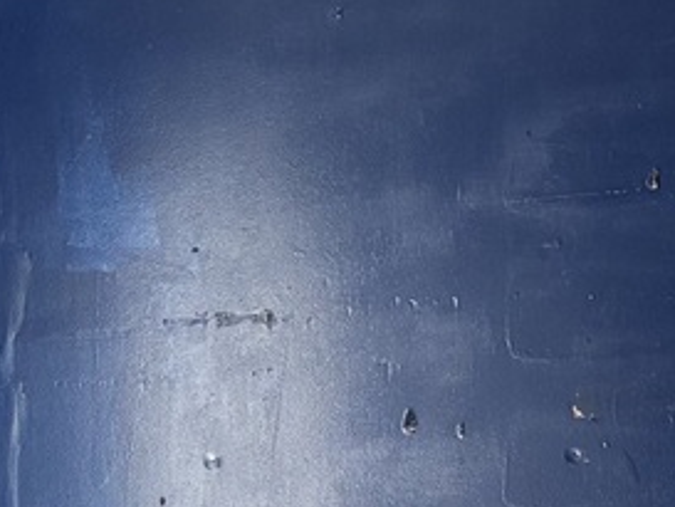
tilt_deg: -3.3
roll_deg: +1.8
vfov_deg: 10.6
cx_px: -111
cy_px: 636
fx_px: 2673
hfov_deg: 14.0
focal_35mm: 137
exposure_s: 1/60
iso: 320
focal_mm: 5.96
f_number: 1.6
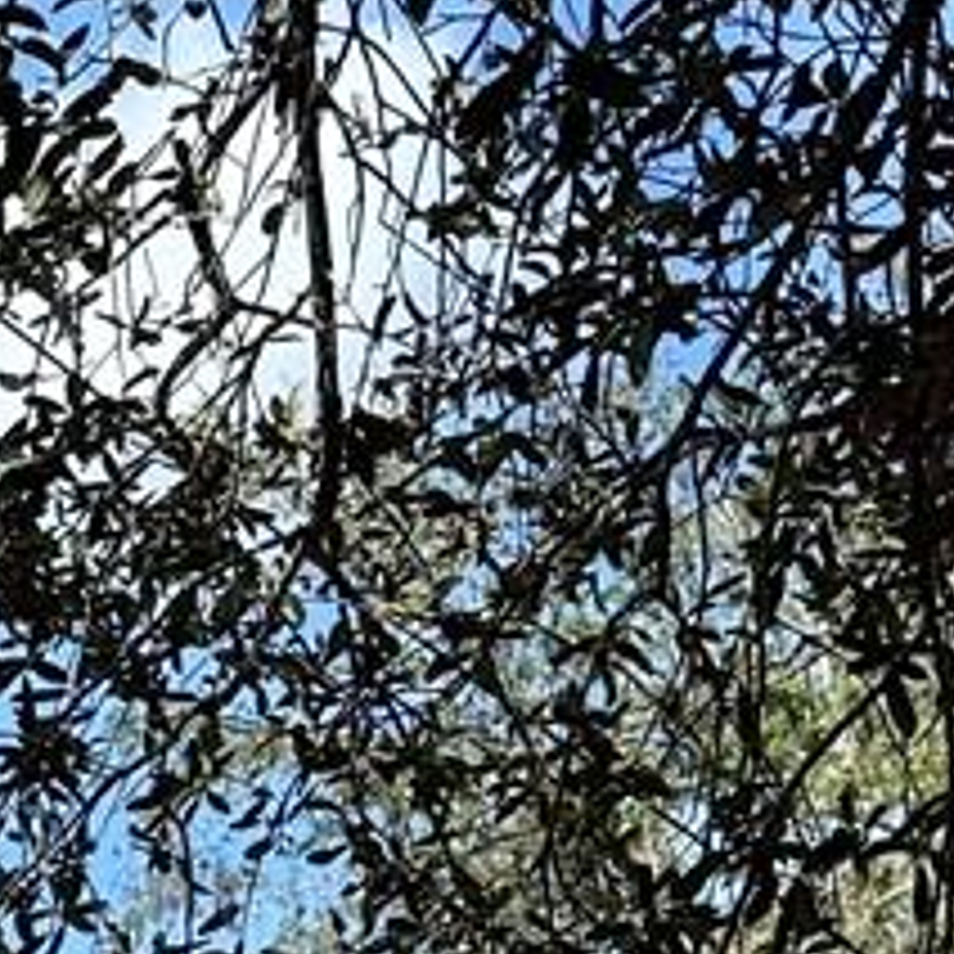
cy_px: 2151
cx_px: -1102
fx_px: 4989
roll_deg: -0.3
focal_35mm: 160
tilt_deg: -0.3
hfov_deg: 9.9
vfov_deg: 9.8
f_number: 1.78
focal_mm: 6.76
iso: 80
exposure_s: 1/3145
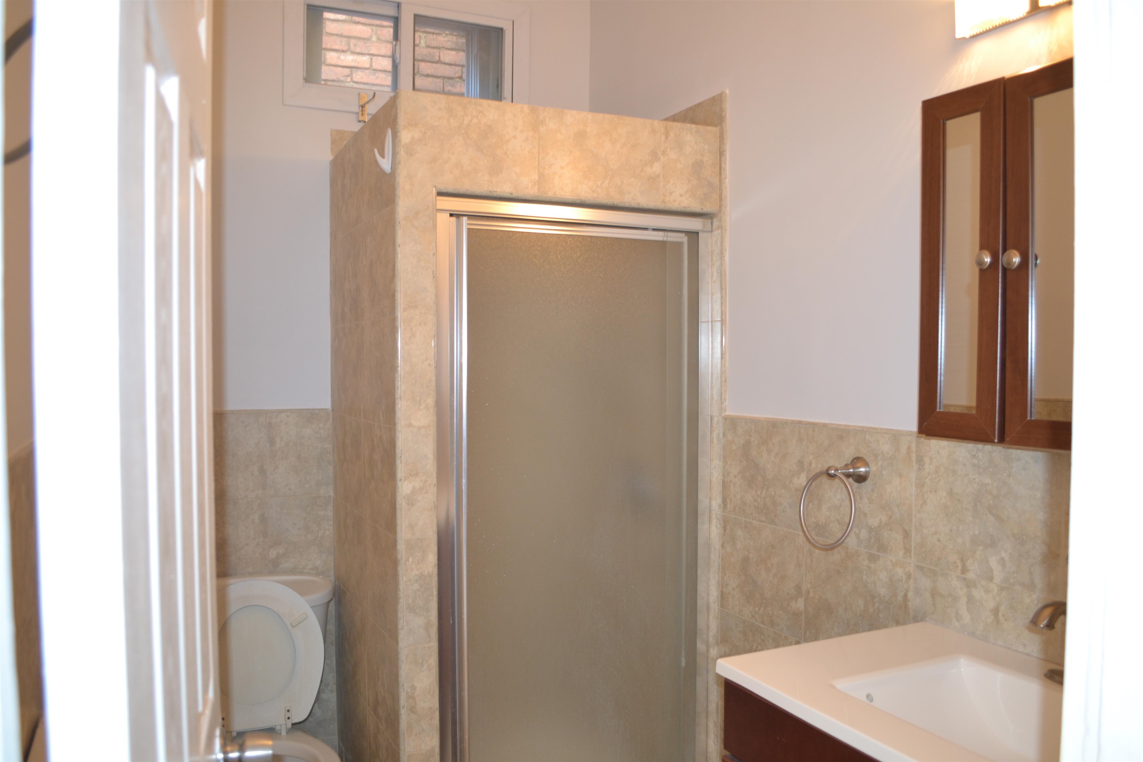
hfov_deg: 67.4
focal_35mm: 27
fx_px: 857
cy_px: 381
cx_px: 572
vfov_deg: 47.9
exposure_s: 1/15
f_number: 3.5
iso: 400
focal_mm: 18
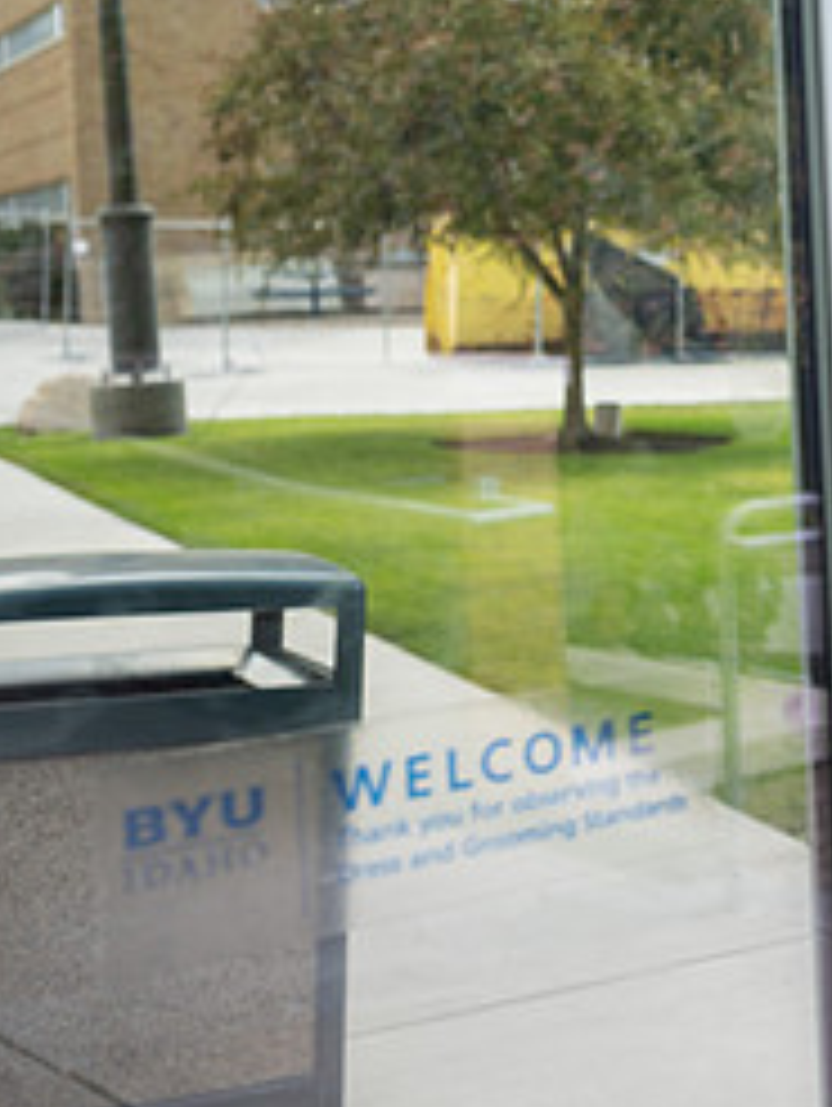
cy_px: 272
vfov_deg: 28.1
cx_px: 1282
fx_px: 2175
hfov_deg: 18.8
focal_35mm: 68
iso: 160
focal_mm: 30
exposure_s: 1/640
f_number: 4
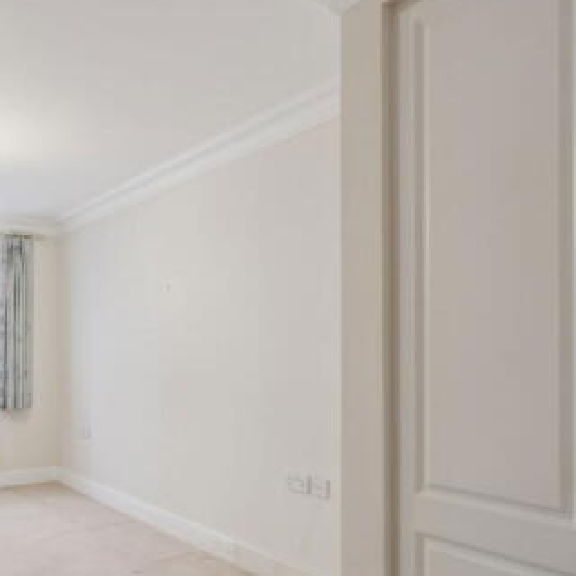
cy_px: 369
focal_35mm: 28
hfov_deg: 54.5
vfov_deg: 56.4
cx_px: 142
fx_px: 527
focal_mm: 16
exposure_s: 1/5
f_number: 10
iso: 640
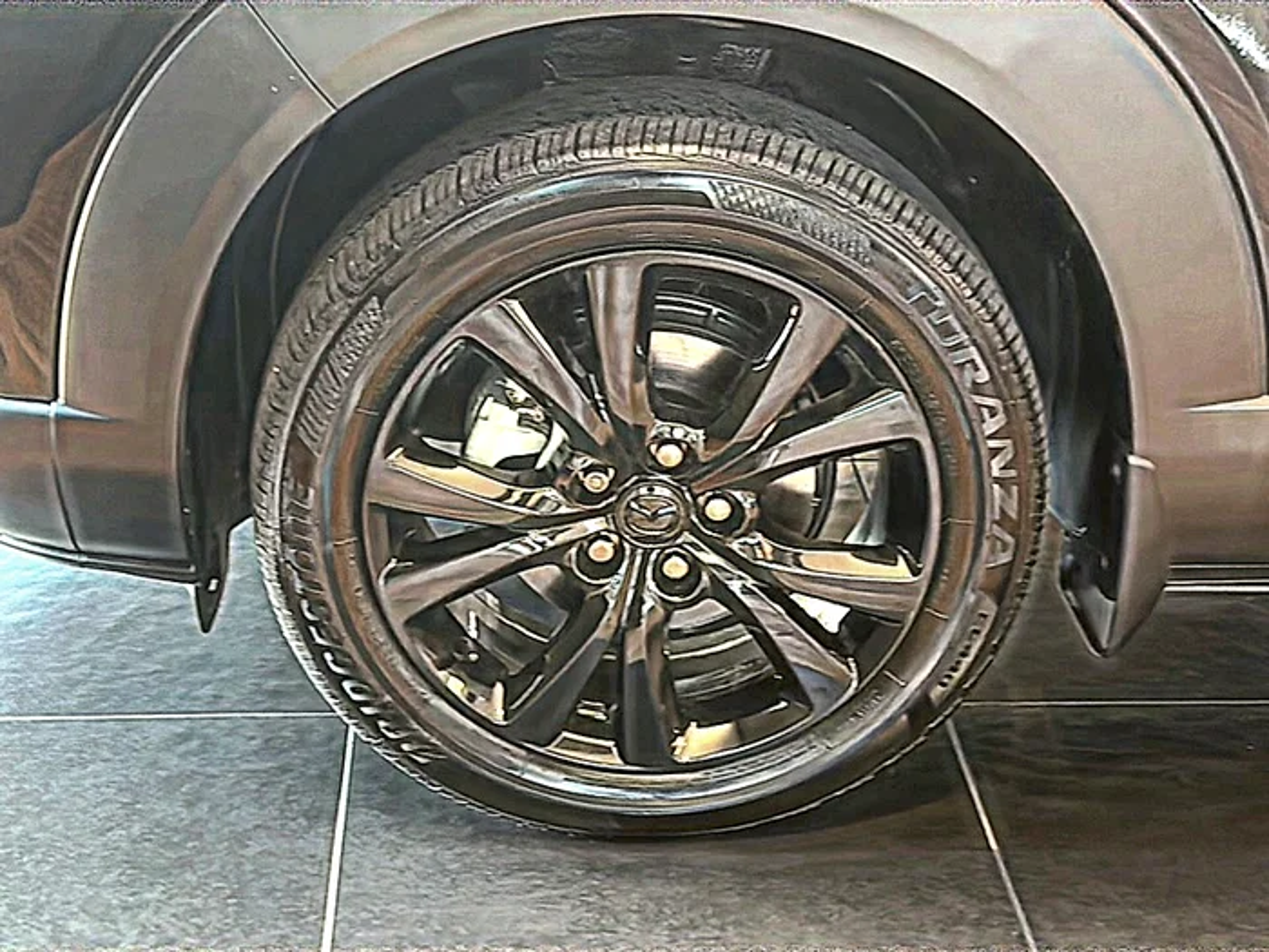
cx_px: 634
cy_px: 476
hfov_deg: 38.9
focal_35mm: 49
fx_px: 1796
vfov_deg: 29.7
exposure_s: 1/40
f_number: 1.78
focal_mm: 6.86
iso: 200
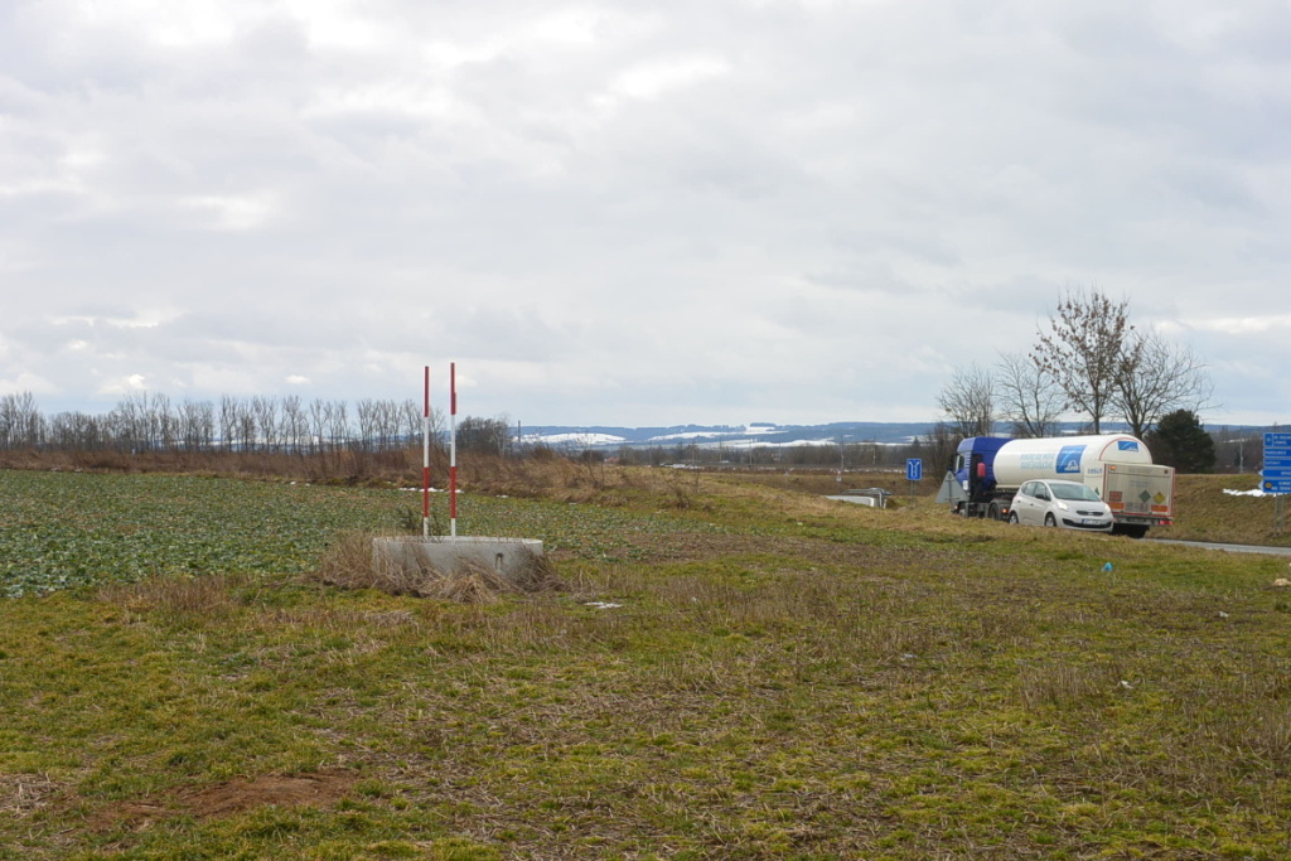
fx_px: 1757
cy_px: 430
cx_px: 646
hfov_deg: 40.3
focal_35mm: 49
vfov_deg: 27.5
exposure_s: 1/640
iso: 160
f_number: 4.5
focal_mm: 18.5
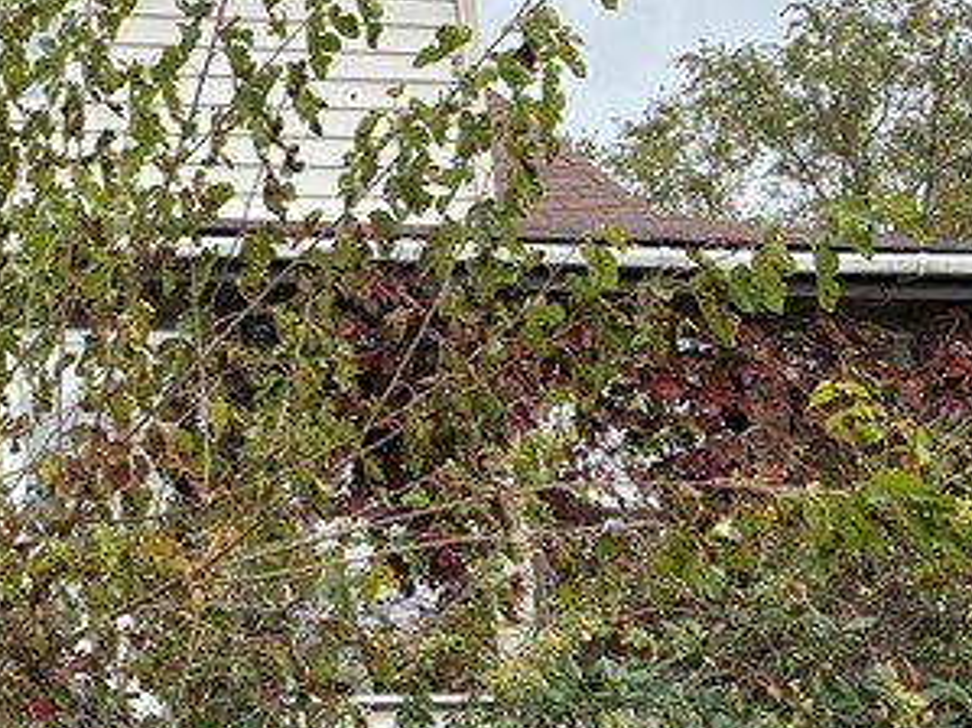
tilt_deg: +10.6
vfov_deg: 16.6
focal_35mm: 89
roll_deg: +1.7
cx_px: -400
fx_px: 2498
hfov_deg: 19.7
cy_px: 410
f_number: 1.6
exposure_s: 1/2364
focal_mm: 5.96
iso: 50
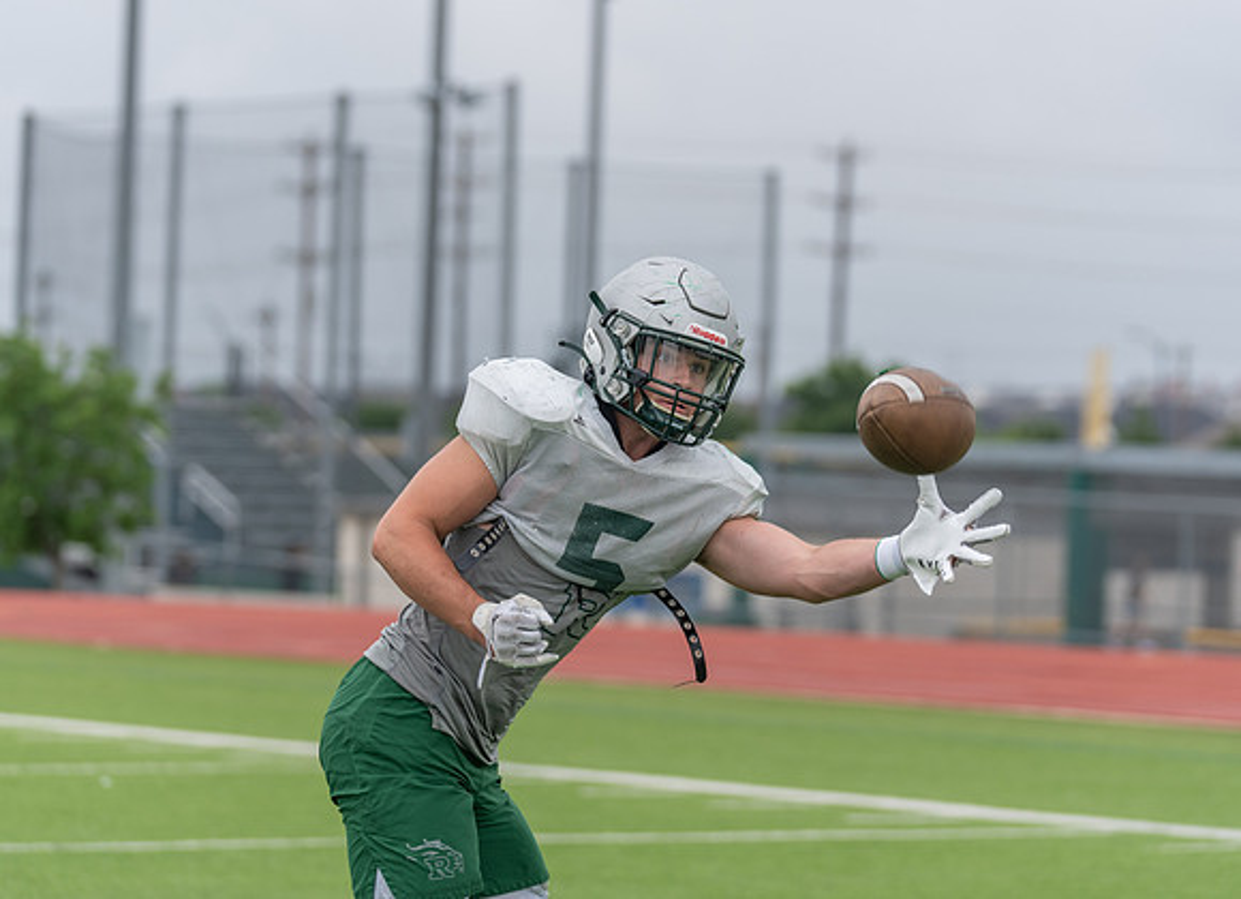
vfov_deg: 8.4
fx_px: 6103
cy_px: 417
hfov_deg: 11.6
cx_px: 605
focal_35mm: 172
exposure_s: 1/1250
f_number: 3.5
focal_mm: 134
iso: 200
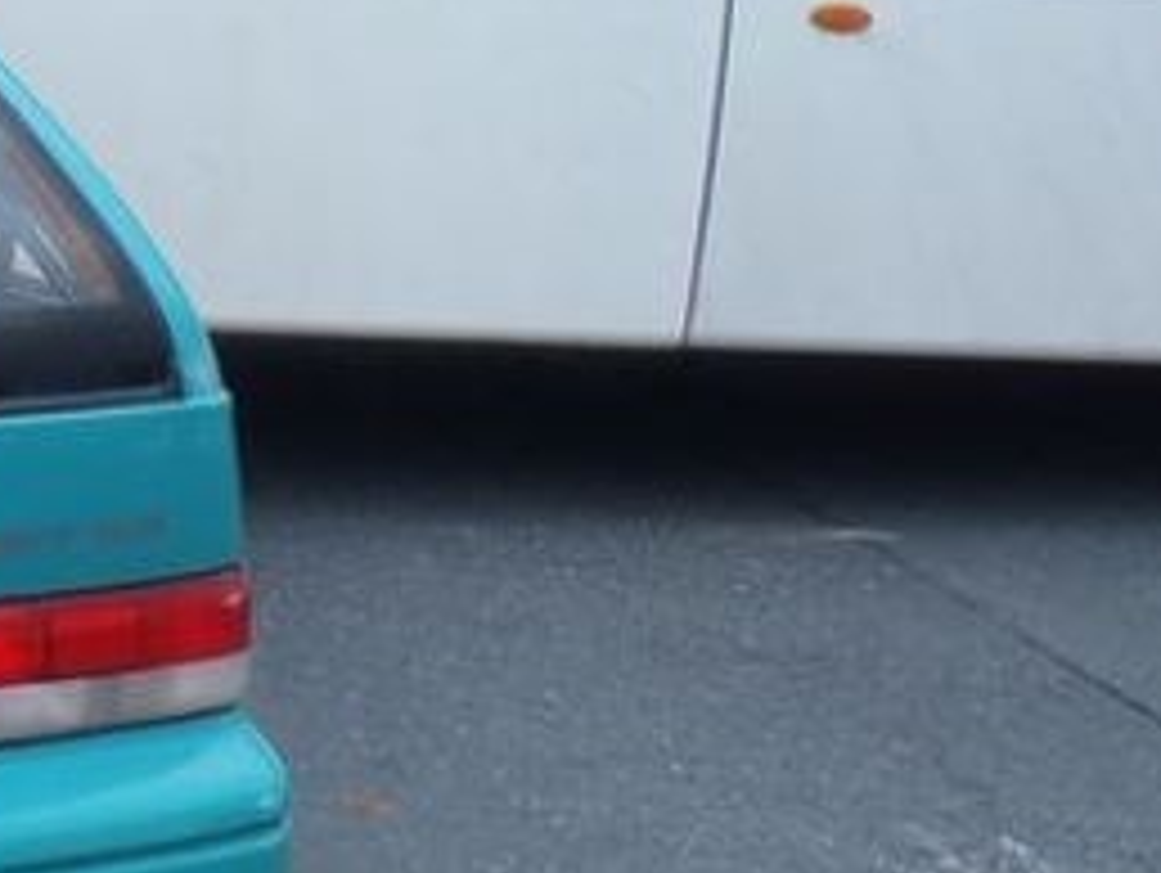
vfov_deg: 13.3
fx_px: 3726
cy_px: 194
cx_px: -932
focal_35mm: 111
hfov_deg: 15.3
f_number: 3.9
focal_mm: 5
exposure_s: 1/100
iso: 80
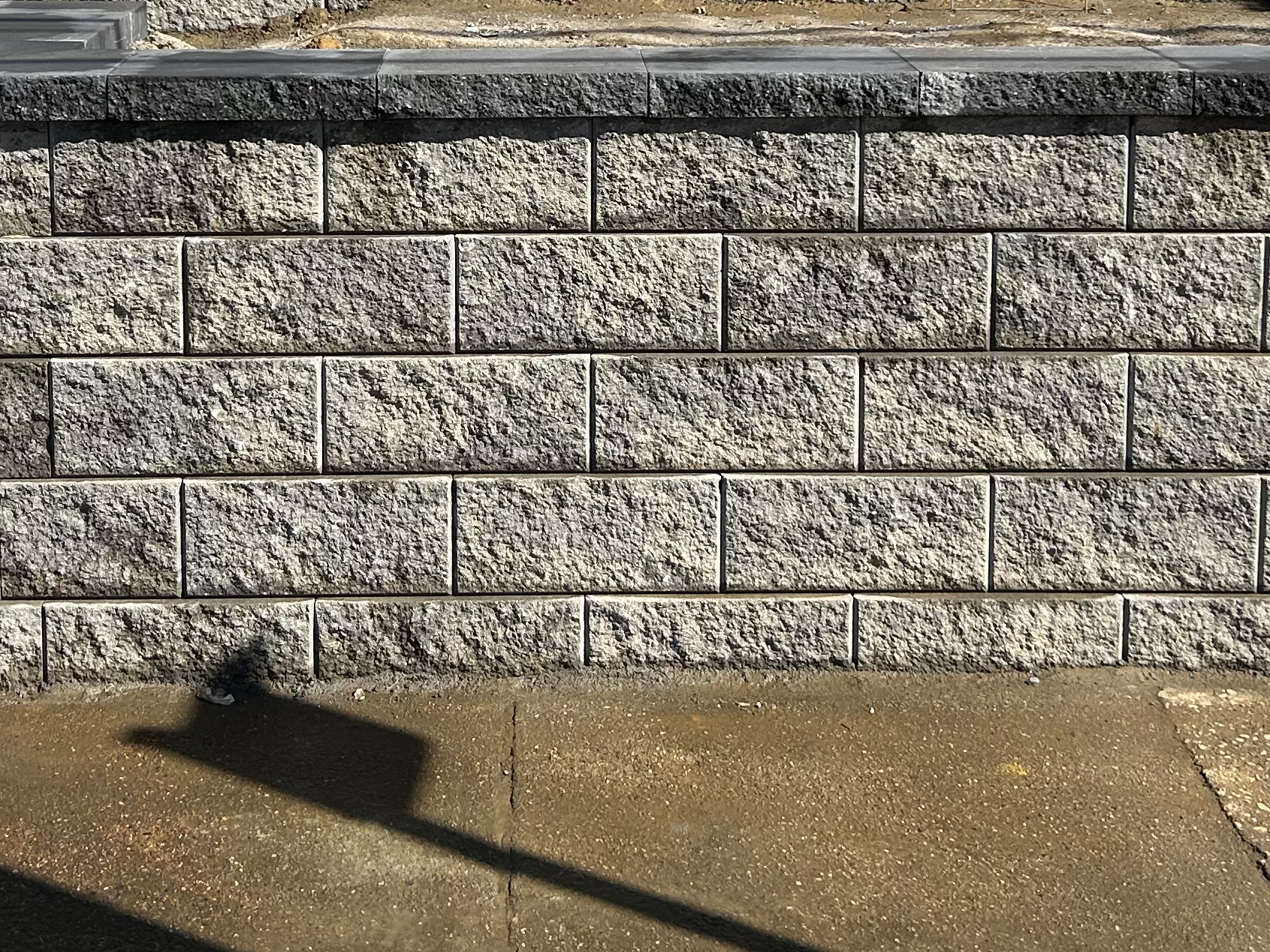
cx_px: 582
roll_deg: +0.2
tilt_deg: -7.5
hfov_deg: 31.2
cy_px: 46
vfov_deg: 22.9
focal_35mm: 62
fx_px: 2275
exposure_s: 1/4831
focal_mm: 5.7
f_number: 1.5
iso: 50
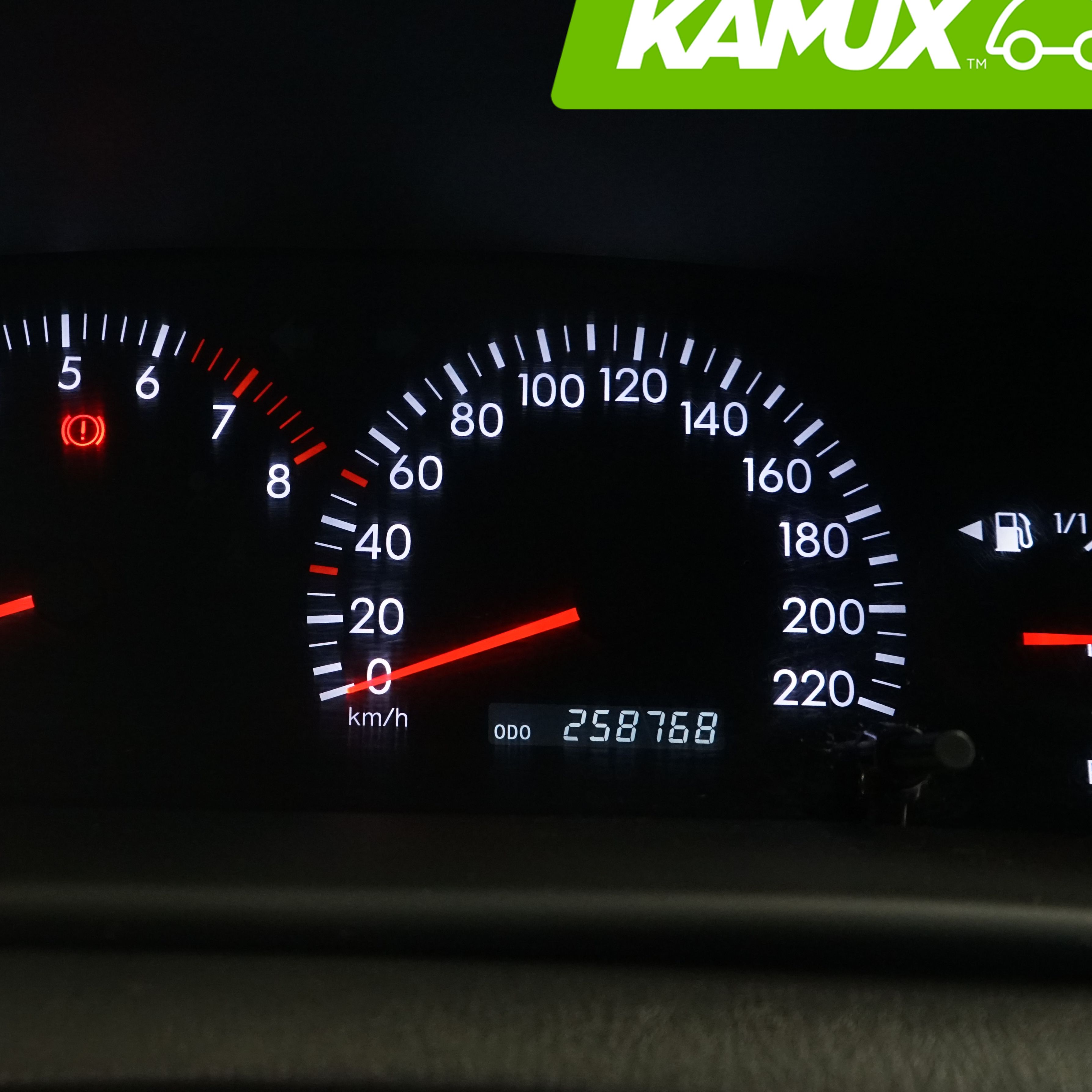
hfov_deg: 41.0
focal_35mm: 40
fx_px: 1428
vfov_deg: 41.8
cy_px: 505
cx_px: 320
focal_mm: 28
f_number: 6.3
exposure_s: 1/30
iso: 3200
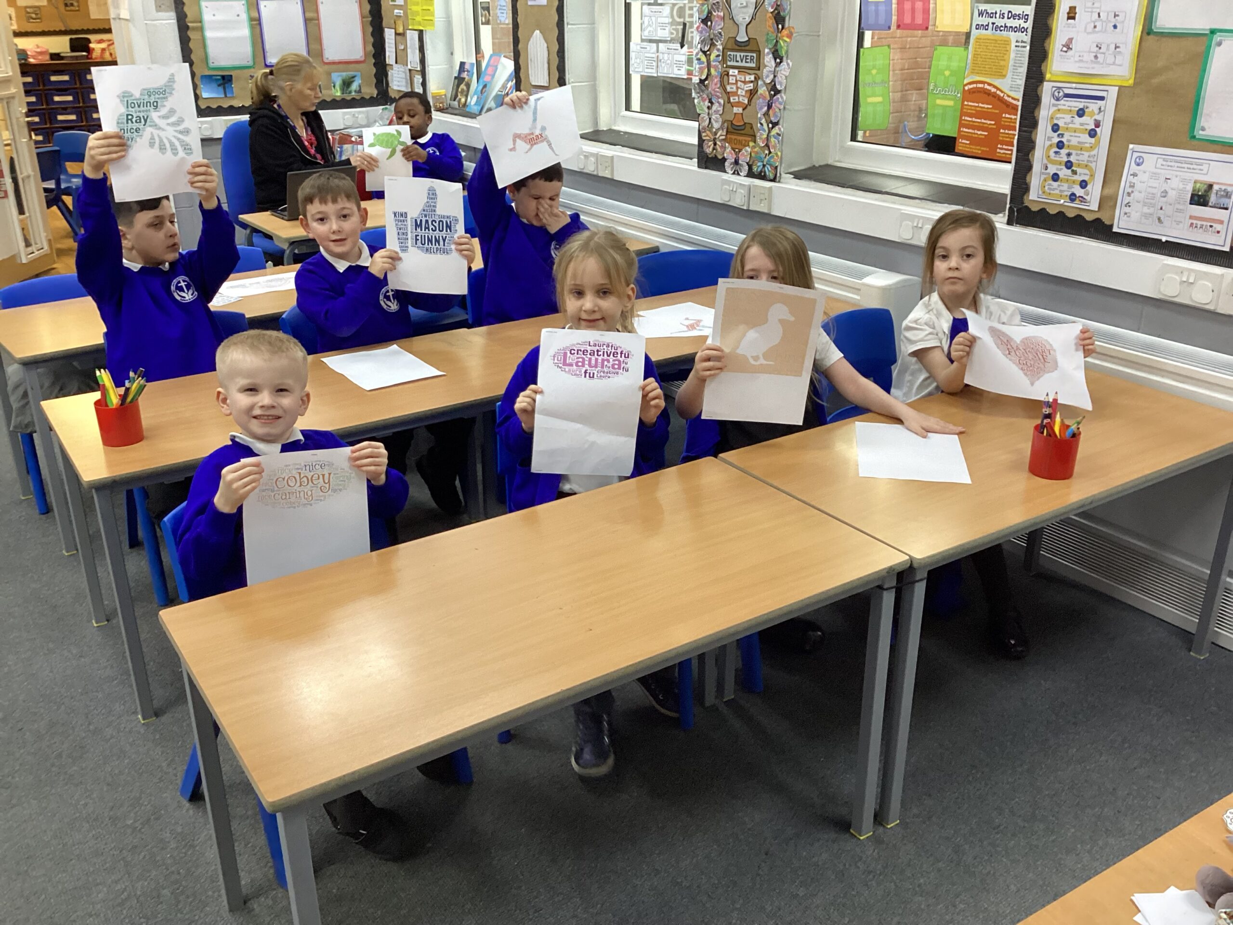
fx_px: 1104
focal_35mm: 31
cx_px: 616
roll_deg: -0.5
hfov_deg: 58.4
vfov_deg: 45.4
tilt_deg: -22.0
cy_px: 462
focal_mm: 3.3
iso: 160
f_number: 2.4
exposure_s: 1/50
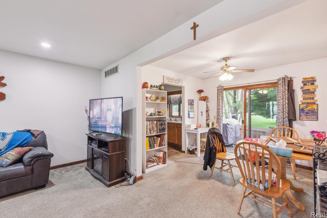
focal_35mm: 15
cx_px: 170
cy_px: 104
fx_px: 136
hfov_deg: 100.3
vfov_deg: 77.3
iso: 1000
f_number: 5.6
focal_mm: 14
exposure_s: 1/30
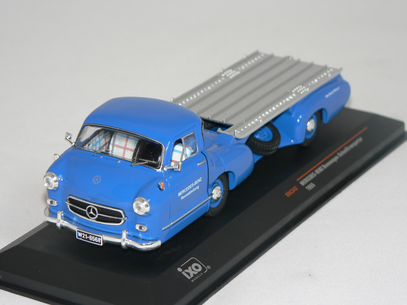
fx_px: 1528
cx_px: 204
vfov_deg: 11.4
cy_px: 152
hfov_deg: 15.2
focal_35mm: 130
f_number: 3.2
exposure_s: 1/60
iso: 80
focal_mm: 21.6
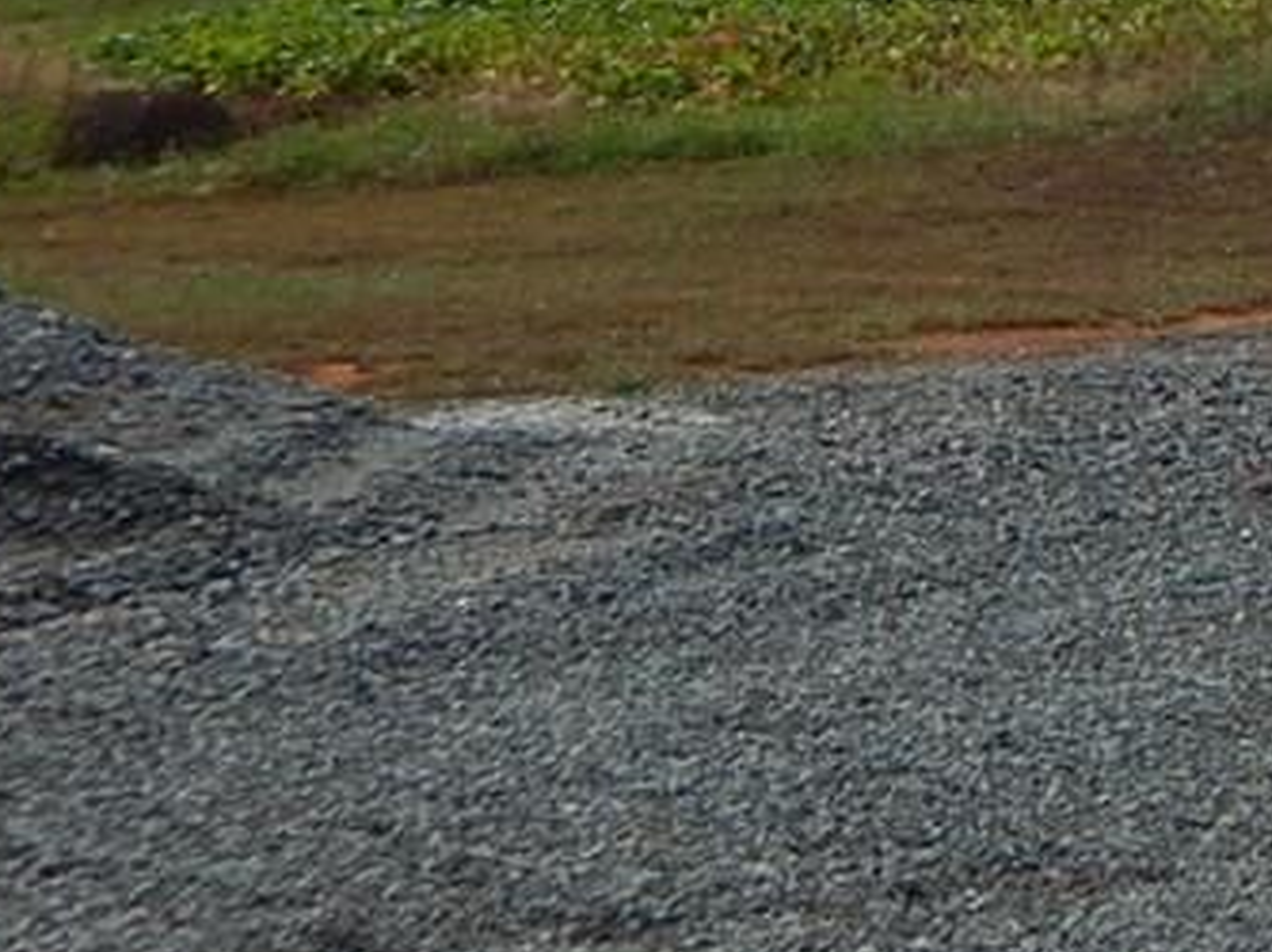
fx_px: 4847
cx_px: 1592
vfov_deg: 10.8
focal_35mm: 132
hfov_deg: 14.4
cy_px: -453
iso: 125
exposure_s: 1/500
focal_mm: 7.7
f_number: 7.1
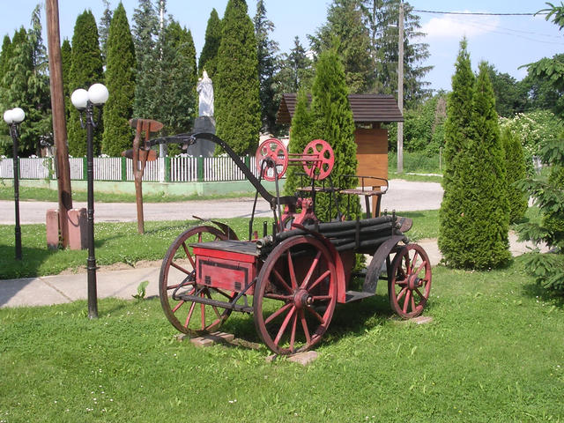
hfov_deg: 41.2
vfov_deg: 31.5
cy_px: 212
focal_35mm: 46
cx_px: 282
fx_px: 749
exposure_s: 1/152
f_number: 6.1
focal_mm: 7.1
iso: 100
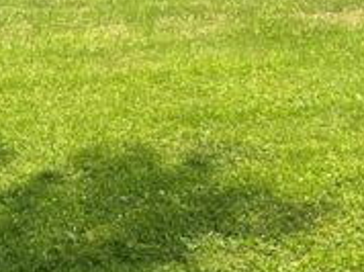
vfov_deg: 12.8
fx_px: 1134
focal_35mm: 108
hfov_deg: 18.2
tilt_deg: -5.0
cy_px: -155
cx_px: 209
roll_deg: +0.0
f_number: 1.78
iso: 80
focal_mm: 6.86
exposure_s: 1/3356
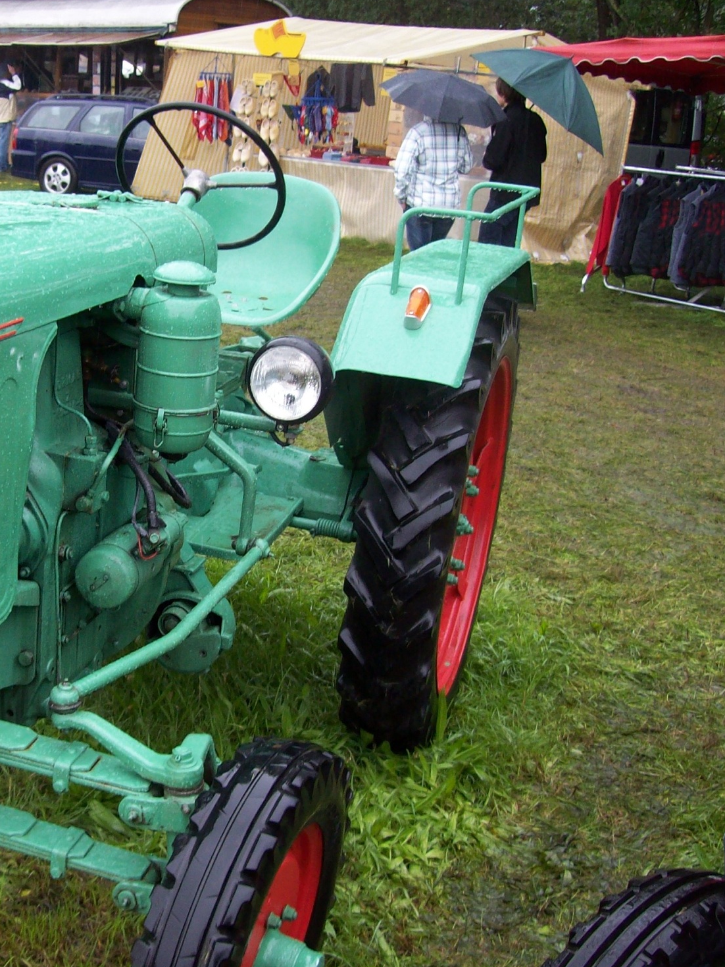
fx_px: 1368
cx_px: 110
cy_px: 486
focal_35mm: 49
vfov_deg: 38.9
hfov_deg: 28.8
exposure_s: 1/64
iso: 80
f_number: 2.7
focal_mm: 6
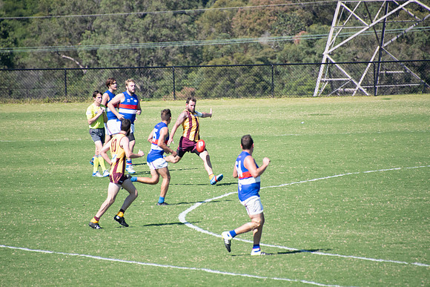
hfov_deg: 3.4
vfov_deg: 2.3
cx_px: 215
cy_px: 144
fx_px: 7168
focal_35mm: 600
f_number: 6.3
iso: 640
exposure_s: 1/1600
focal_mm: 400
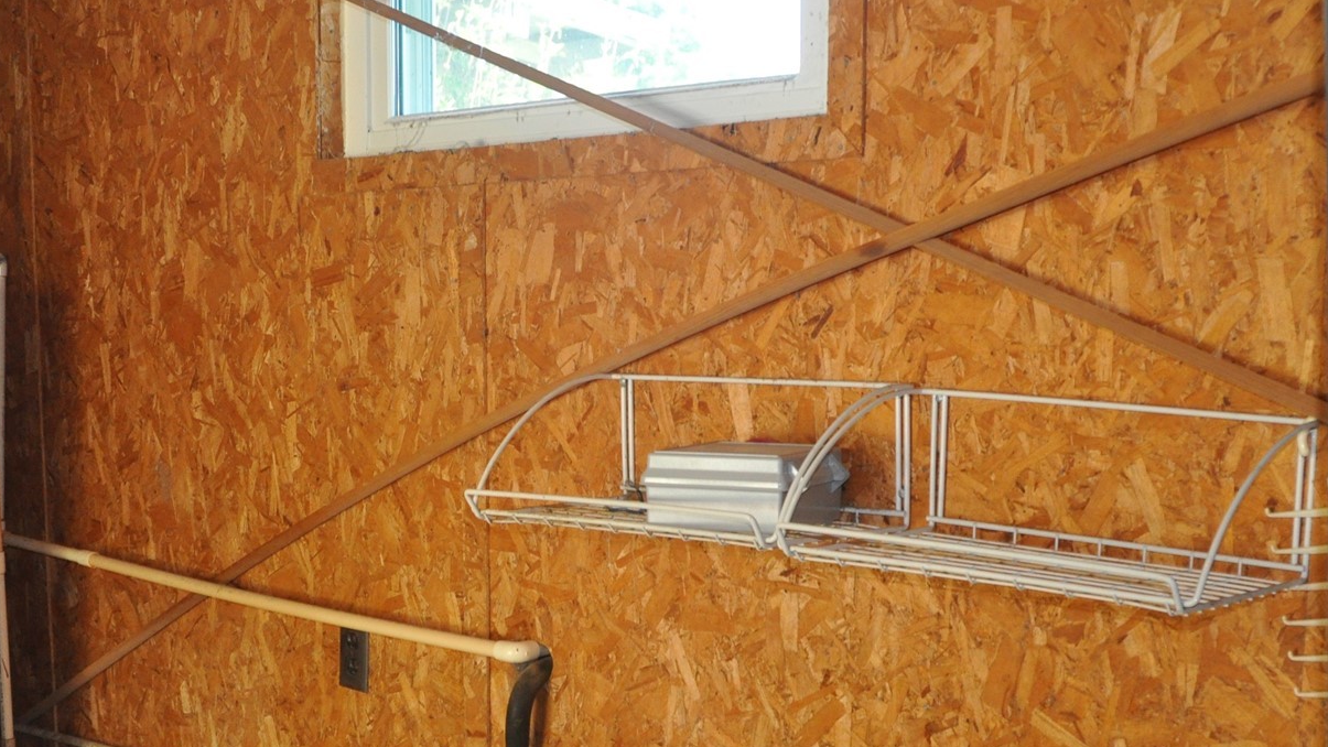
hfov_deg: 40.4
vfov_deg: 23.1
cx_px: 518
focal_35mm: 51
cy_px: 633
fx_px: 1796
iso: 800
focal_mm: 18
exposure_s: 1/80
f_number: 3.5
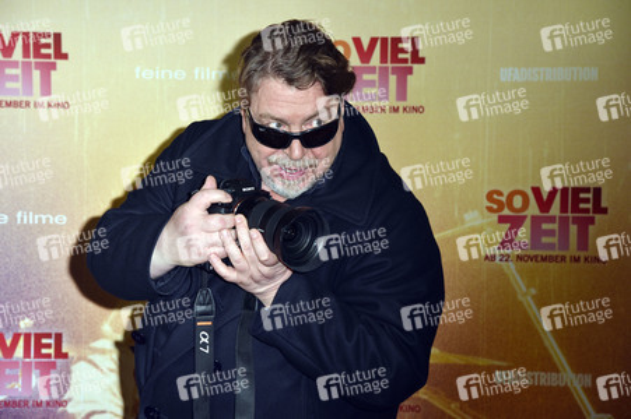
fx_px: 2102
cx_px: 316
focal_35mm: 120
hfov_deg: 17.1
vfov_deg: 11.4
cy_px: 210
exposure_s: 1/125
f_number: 6.3
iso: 320
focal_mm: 120
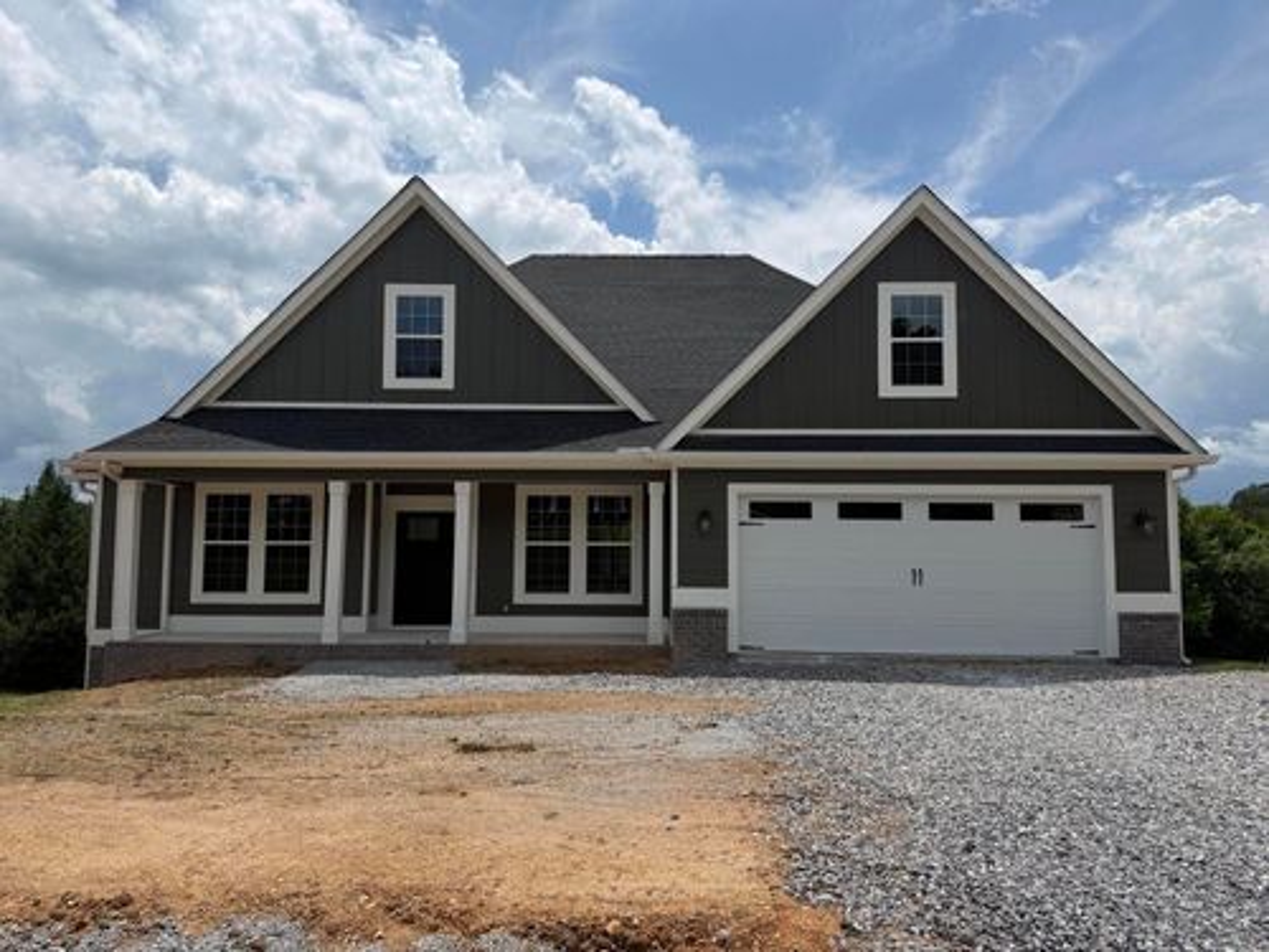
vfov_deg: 56.8
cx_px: 634
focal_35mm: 24
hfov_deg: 71.6
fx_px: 880
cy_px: 476
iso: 80
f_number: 1.78
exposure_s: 1/10309
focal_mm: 6.76
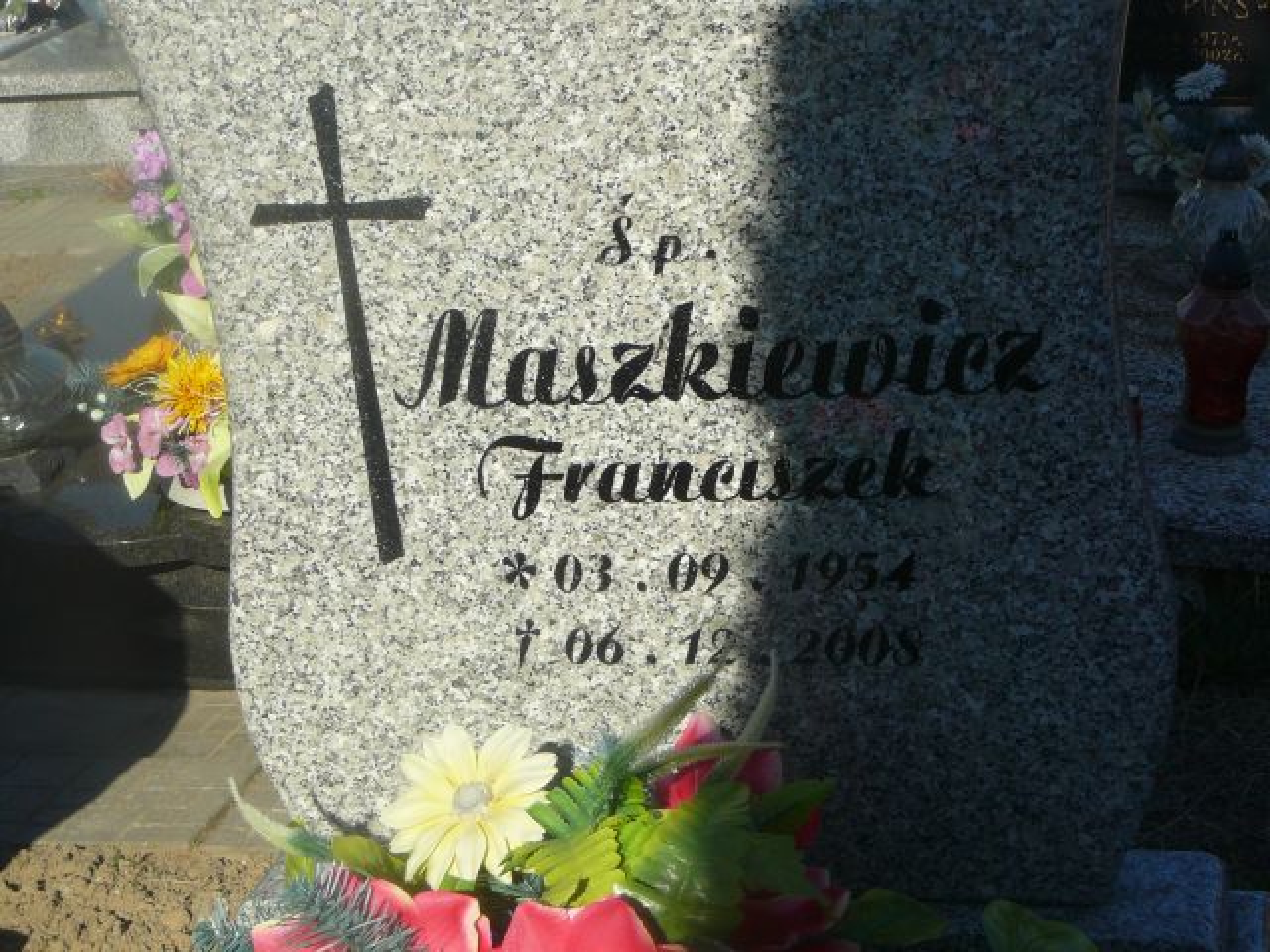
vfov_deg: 22.6
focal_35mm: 65
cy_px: 476
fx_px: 2385
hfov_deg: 29.8
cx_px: 635
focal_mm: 9.7
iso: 80
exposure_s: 1/400
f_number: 6.3
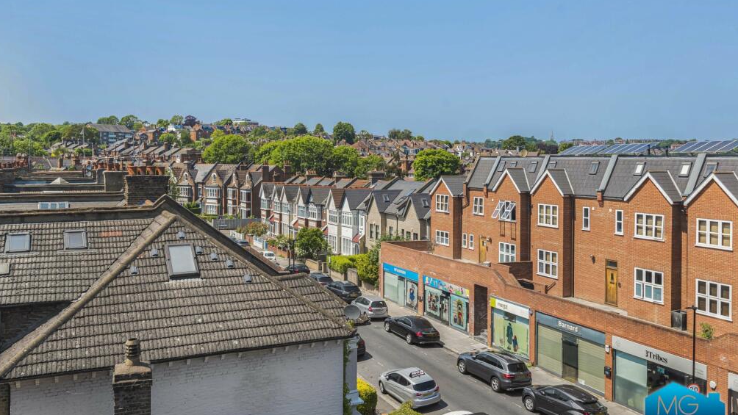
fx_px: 607
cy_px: 200
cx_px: 369
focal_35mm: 31
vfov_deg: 37.8
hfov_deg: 62.6
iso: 800
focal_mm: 29
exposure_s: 1/1600
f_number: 7.1
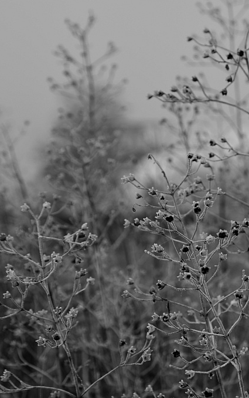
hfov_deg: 12.2
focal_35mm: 106
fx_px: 1150
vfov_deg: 19.6
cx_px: 273
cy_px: 198
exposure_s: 1/500
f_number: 7.1
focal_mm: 46
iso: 200
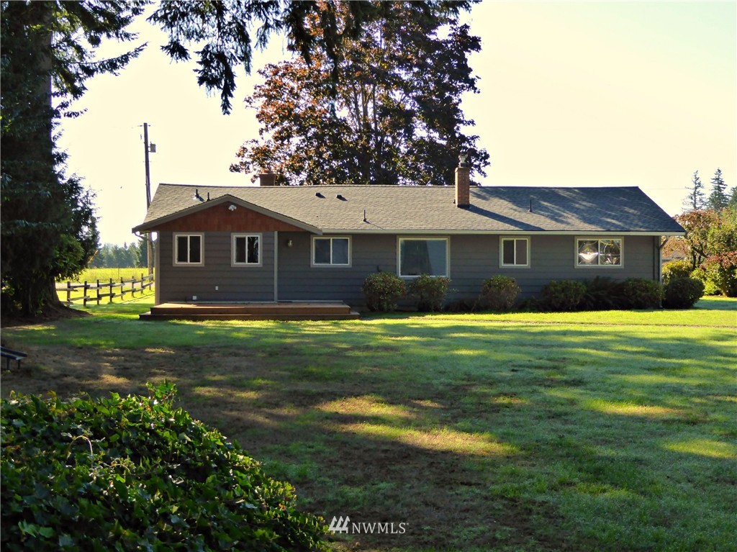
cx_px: 368
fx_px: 1043
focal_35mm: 49
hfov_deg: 38.9
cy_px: 276
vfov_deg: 29.7
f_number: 4
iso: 200
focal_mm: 8.4
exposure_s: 1/320
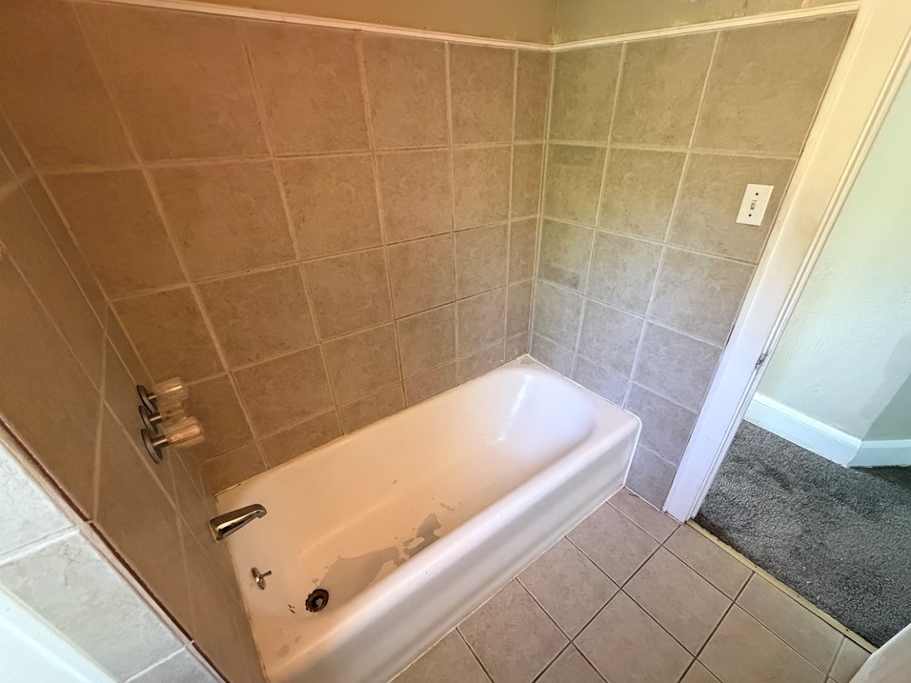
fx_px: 395
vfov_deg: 81.7
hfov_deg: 98.1
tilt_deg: -32.4
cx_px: 476
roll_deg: +2.8
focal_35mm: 15
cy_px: 362
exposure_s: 1/60
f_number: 2.2
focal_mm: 2.22
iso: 800
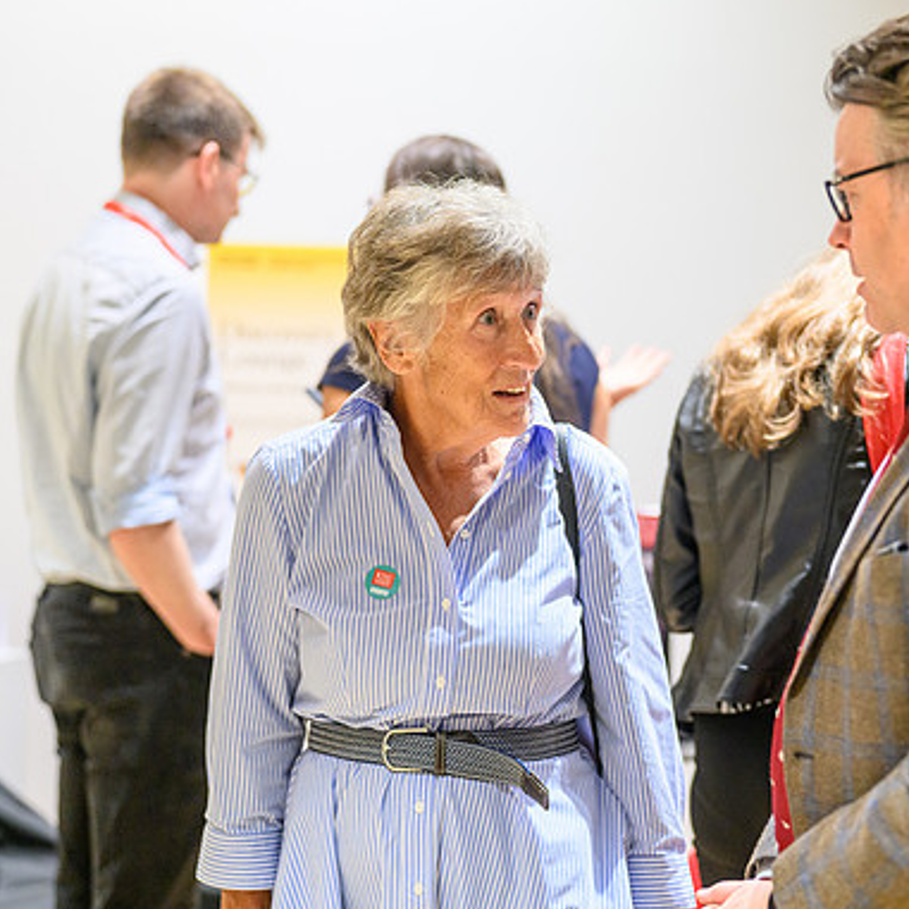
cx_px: 635
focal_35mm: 88
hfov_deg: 19.6
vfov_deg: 19.7
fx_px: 2614
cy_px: 454
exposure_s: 1/200
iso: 2200
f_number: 2.5
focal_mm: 67
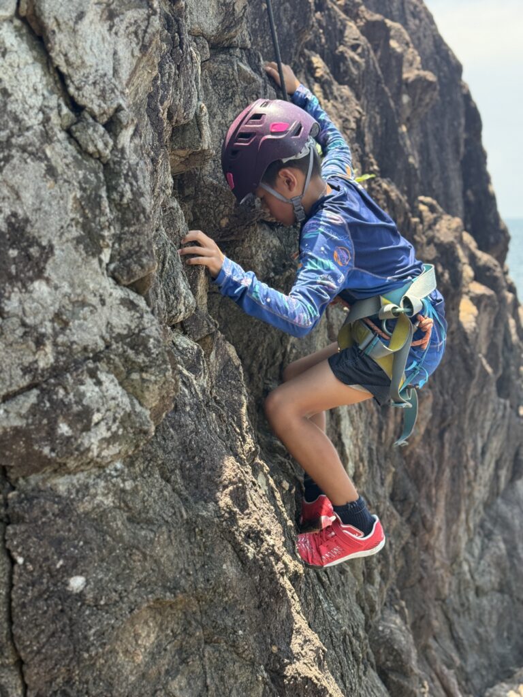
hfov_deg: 30.3
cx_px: 262
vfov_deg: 39.7
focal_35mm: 48
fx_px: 967
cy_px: 348
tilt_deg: -6.1
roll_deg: -2.3
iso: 64
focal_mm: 6.76
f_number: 1.78
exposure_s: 1/819
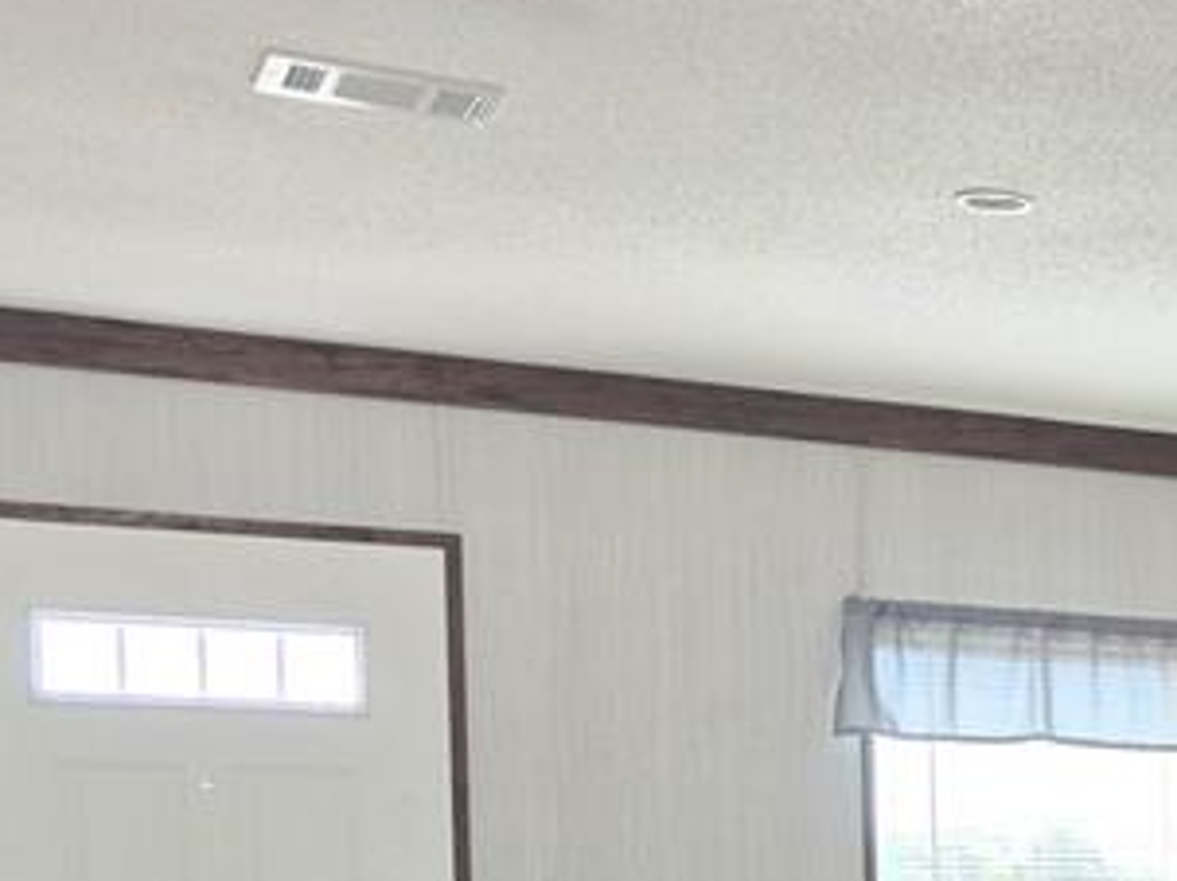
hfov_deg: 20.9
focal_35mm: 78
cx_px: 1804
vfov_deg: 17.8
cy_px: 1095
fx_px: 2650
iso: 64
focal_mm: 5.4
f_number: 1.8
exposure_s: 1/182
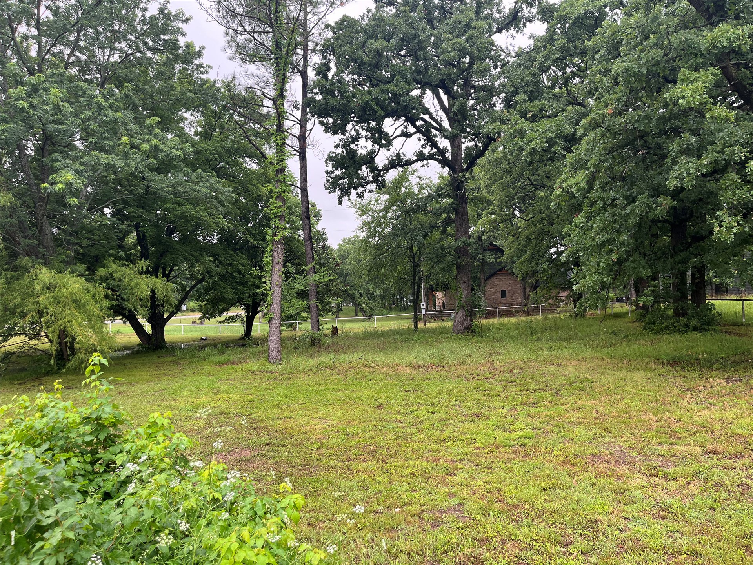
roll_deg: +0.7
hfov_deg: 67.3
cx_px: 376
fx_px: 566
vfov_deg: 53.1
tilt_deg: +3.5
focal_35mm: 26
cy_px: 282
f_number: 1.6
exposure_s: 1/296
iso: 50
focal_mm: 5.1
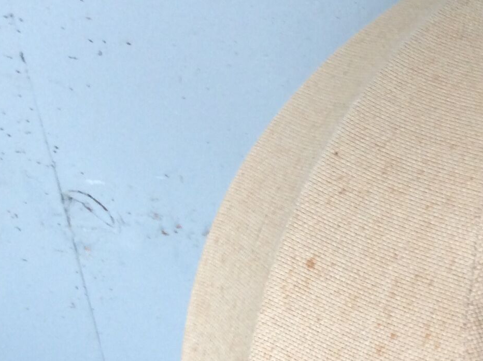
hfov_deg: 20.1
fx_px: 1240
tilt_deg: -42.0
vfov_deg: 16.4
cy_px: 303
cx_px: 641
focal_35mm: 89
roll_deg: -5.8
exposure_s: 1/25
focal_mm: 3.3
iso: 50
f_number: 2.4
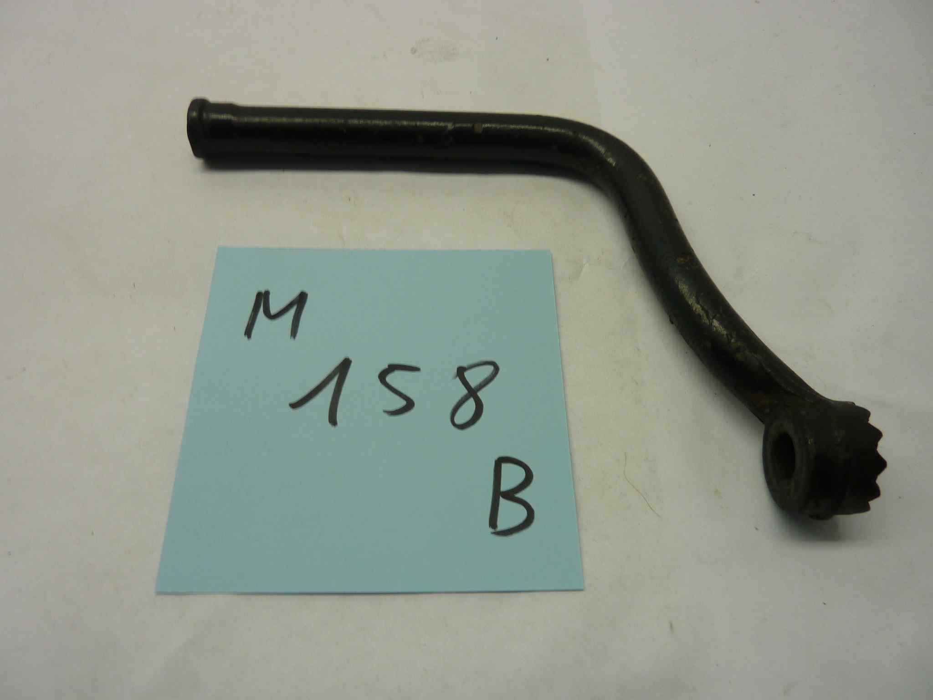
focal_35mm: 25
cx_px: 466
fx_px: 674
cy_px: 350
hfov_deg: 69.4
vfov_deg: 54.9
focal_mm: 4.1
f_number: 3.3
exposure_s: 1/40
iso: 80
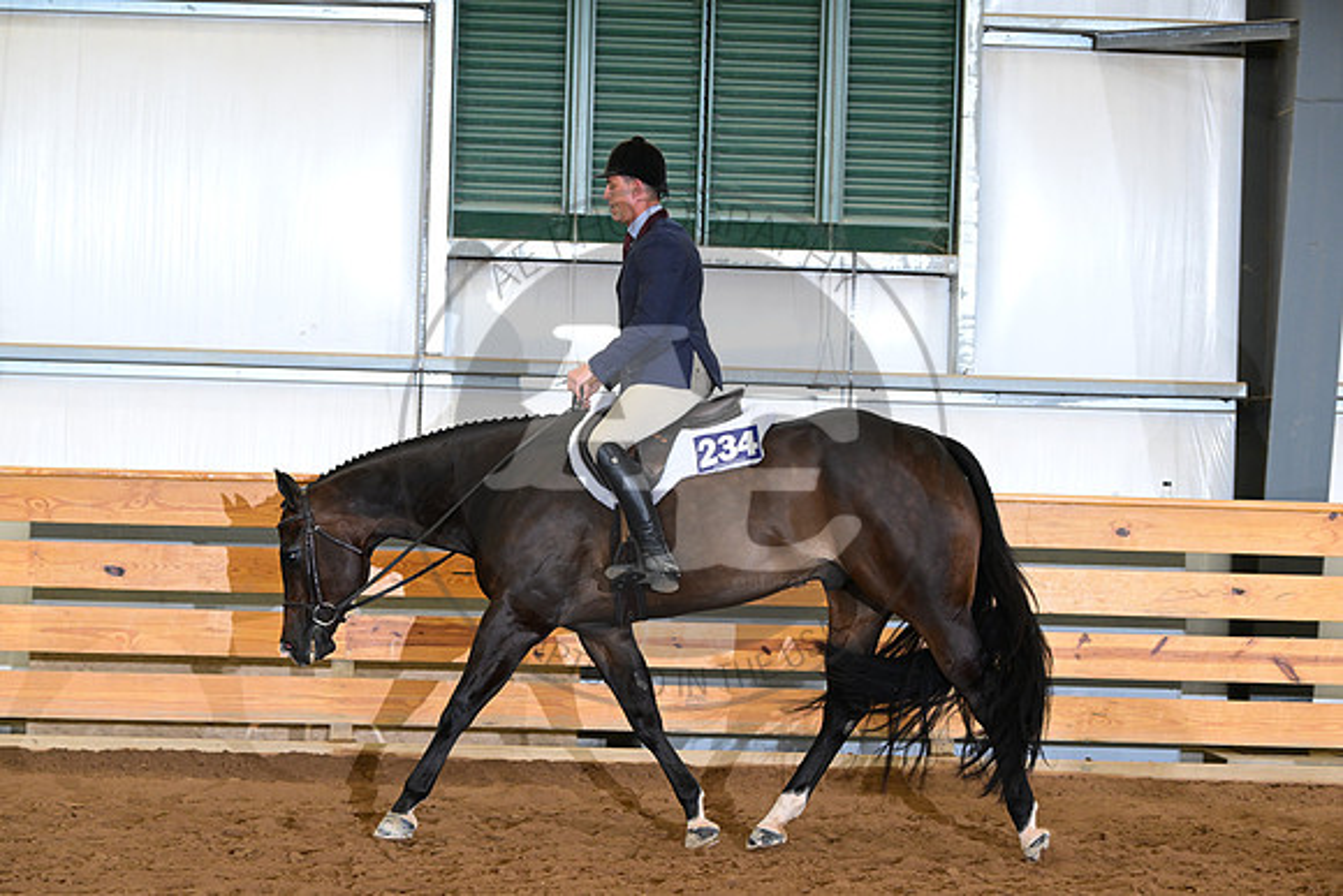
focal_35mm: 116
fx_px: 4328
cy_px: 448
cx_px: 672
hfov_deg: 17.6
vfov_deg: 11.8
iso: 2000
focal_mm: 116
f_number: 5
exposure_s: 1/200
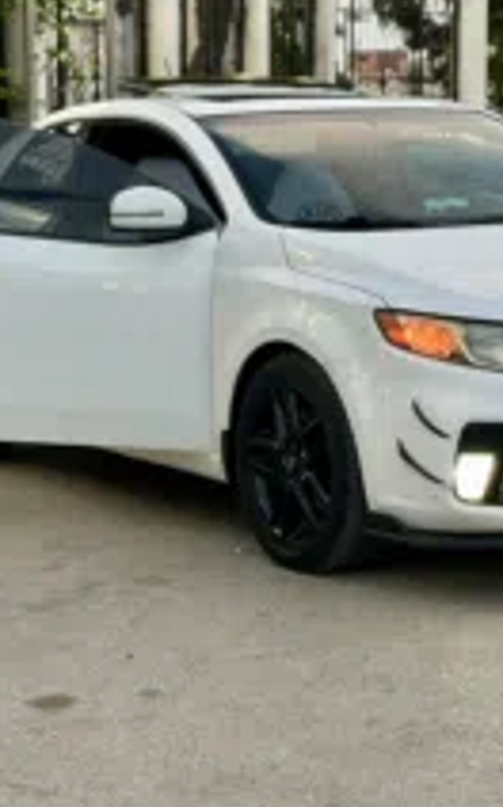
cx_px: 309
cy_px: 312
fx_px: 2111
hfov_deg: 13.6
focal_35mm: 96
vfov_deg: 21.6
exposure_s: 1/154
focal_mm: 6.86
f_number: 1.78
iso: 80
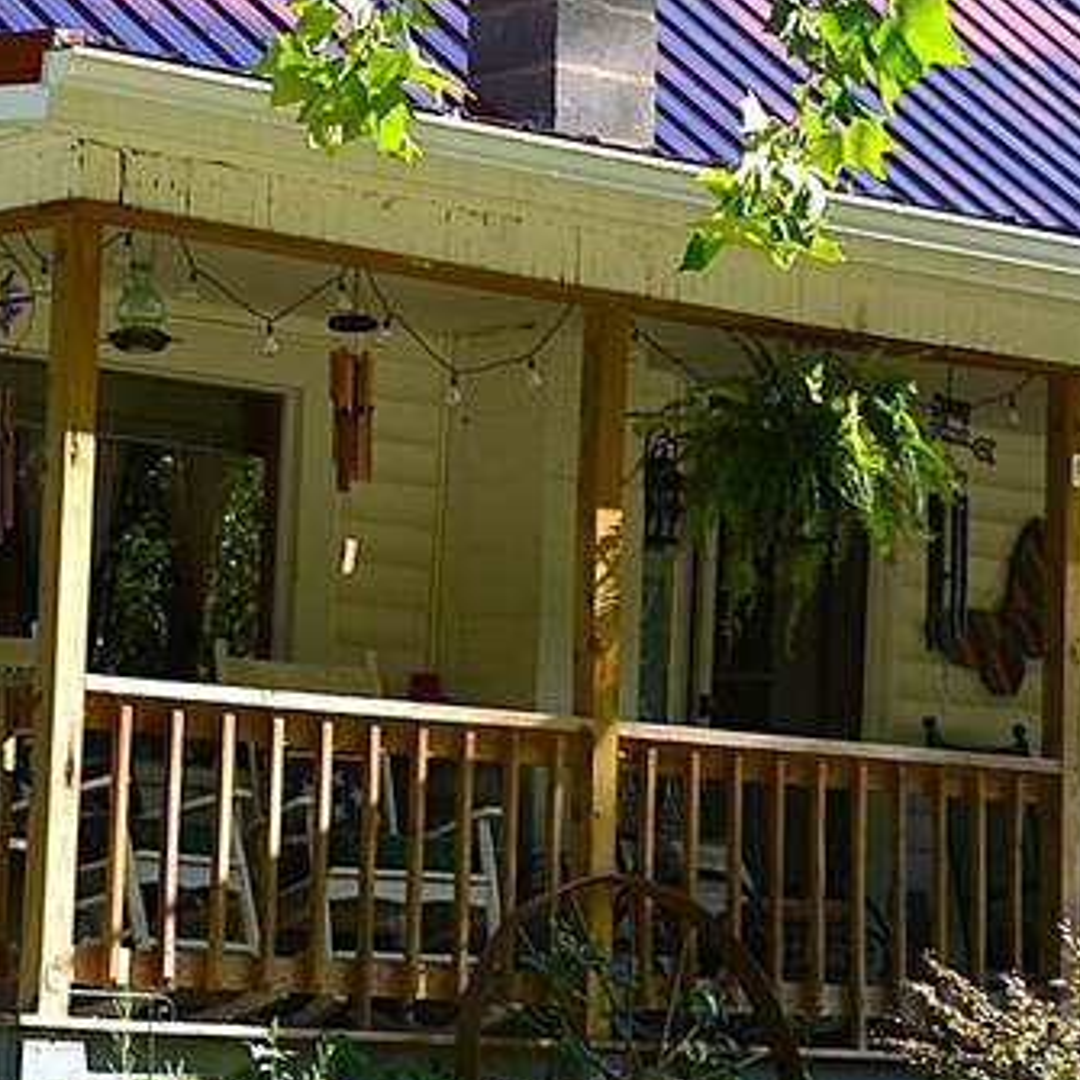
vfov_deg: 11.9
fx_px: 5154
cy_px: 234
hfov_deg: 12.0
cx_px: 687
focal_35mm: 146
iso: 100
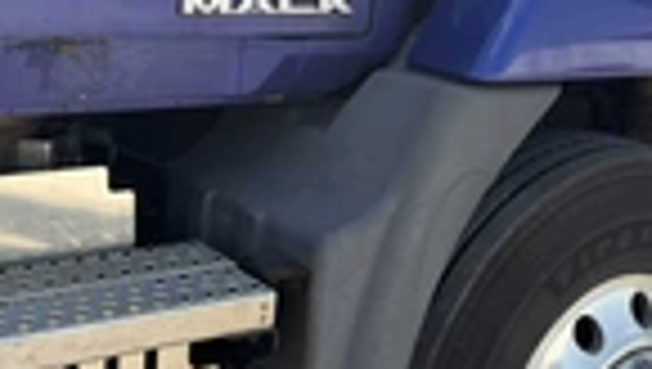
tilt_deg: -3.9
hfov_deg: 29.3
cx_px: 319
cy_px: 9
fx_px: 1246
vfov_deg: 16.5
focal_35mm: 72
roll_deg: -5.4
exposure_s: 1/1585
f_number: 1.78
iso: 80
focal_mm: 6.76
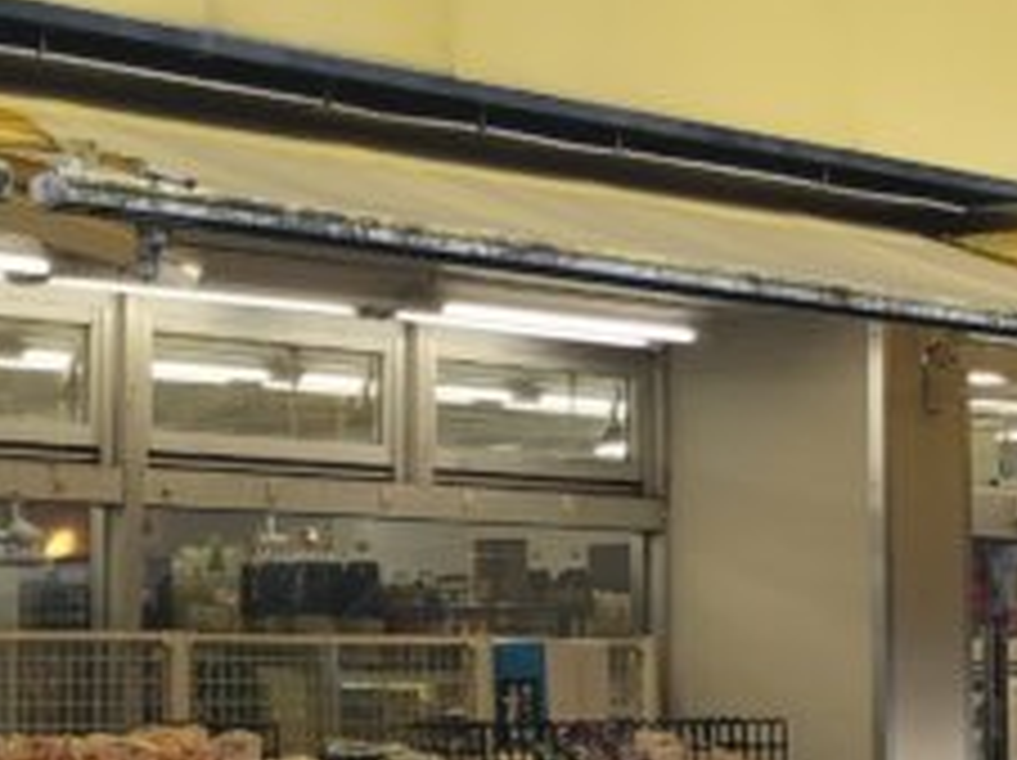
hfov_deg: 14.5
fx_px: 3727
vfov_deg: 11.6
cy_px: 589
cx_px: -522
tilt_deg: +0.1
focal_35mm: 127
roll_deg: +0.8
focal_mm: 4
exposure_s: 1/148
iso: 20
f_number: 1.8
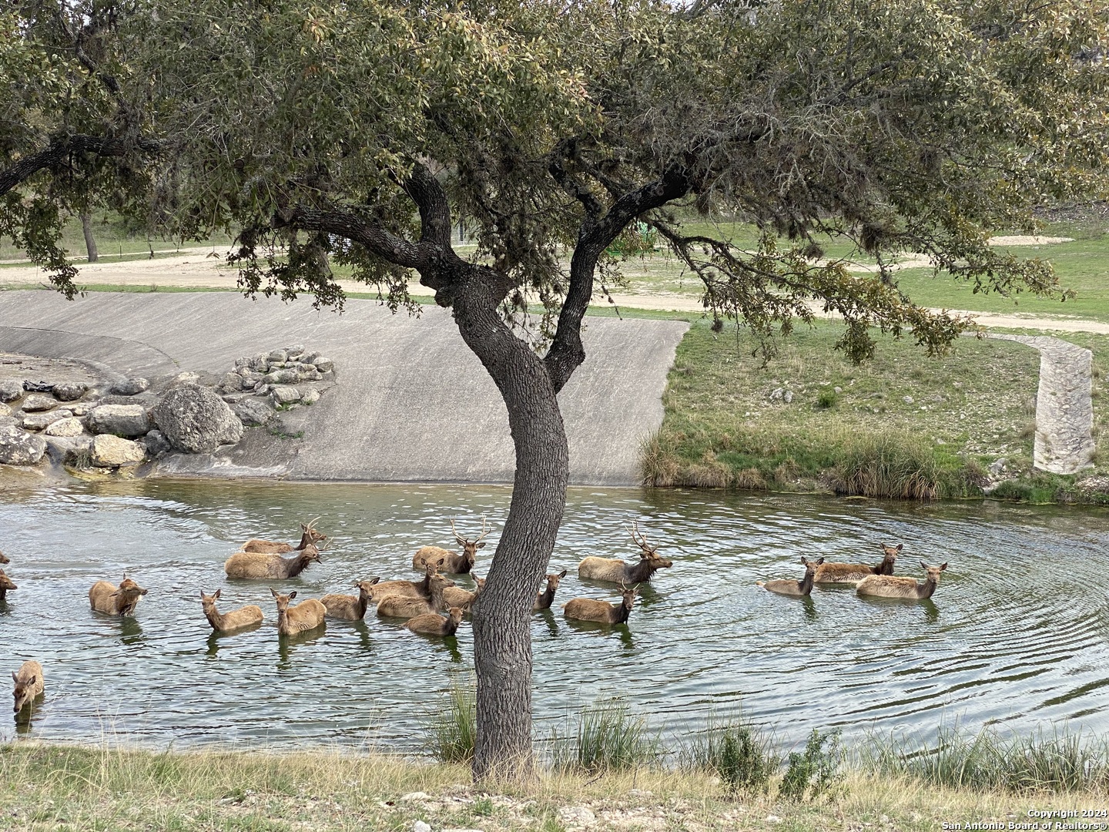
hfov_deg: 36.8
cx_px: 554
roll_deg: +4.3
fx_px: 1666
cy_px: 416
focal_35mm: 52
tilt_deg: -5.3
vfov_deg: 28.0
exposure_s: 1/737
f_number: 2
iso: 20
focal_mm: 6
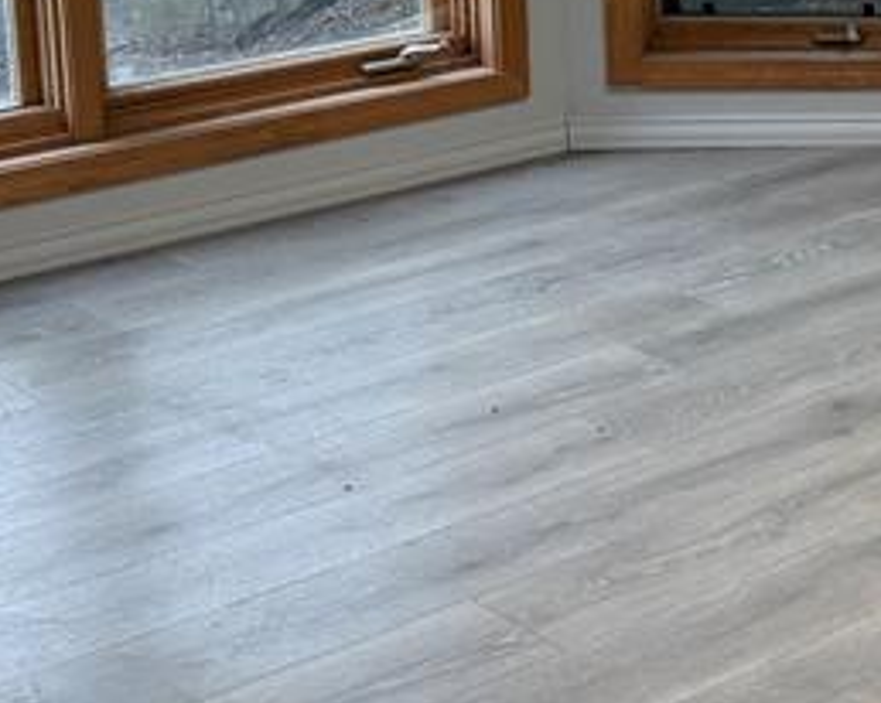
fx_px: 2423
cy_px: -106
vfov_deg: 16.0
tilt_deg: -9.5
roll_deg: -0.8
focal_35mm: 93
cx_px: 1188
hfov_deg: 18.9
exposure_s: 1/140
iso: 125
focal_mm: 6.76
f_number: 1.78
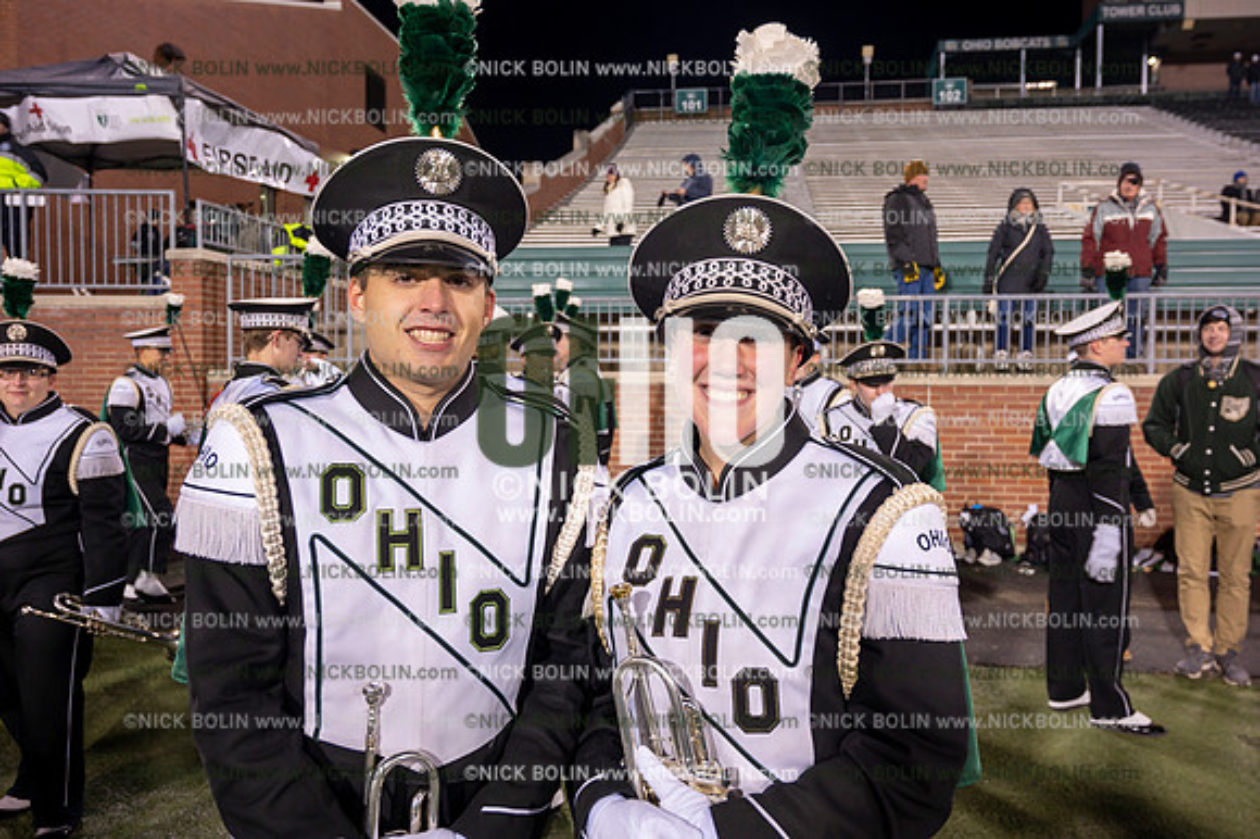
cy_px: 420
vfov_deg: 46.4
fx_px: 979
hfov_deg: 65.5
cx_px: 630
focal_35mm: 28
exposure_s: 1/125
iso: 1000
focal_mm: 28
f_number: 4.5
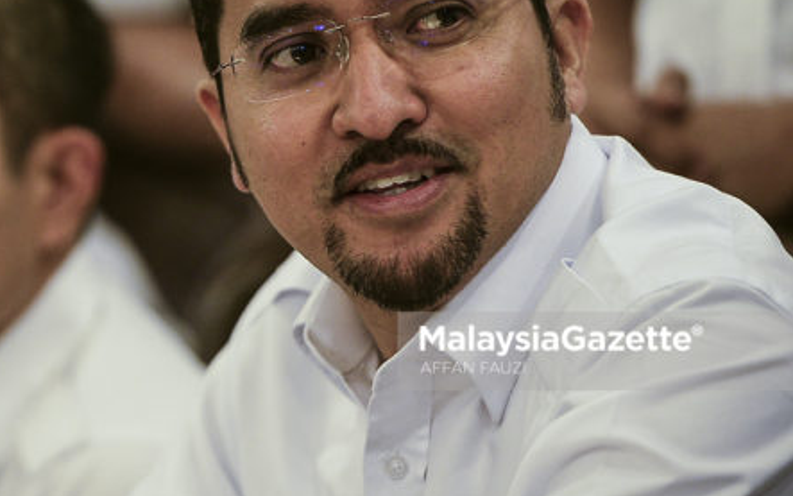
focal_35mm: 313
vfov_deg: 4.2
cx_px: 228
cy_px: 151
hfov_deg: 6.7
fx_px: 6765
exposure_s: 1/160
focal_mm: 200
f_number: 2.8
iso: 2500
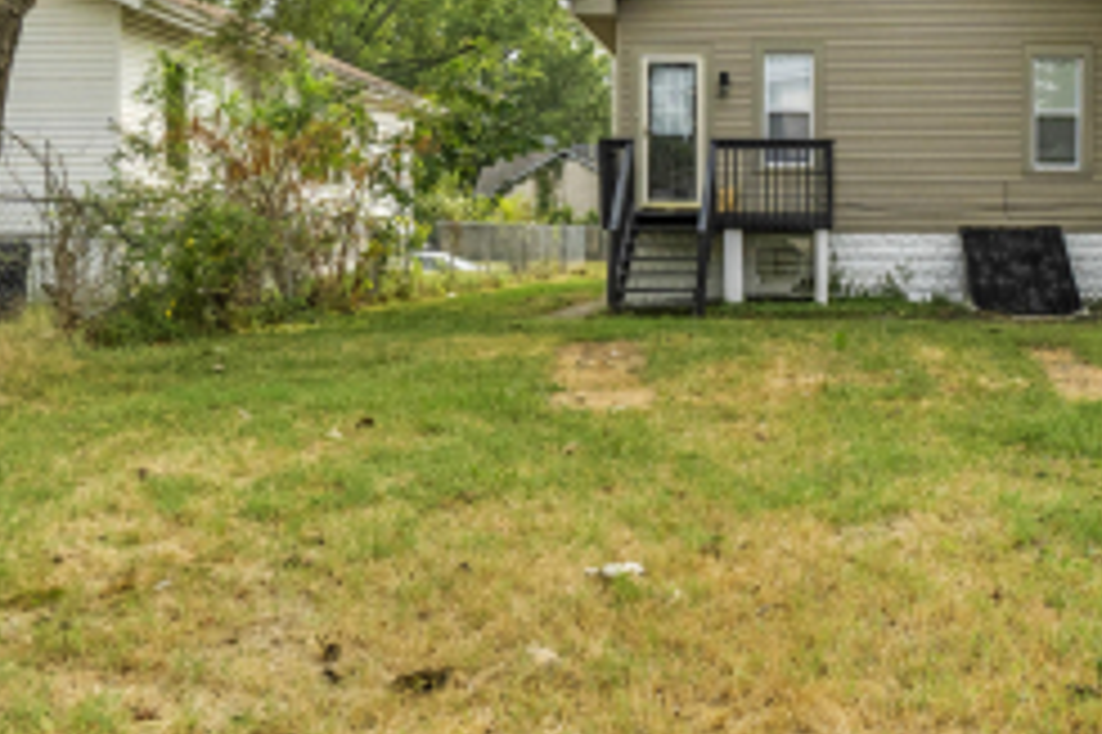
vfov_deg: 28.9
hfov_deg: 41.0
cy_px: 216
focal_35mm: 46
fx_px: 1407
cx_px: 882
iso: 400
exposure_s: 1/640
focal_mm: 10
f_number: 8
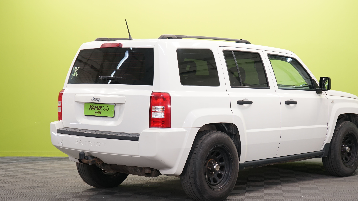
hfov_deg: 30.5
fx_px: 655
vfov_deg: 17.5
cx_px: 211
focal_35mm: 69
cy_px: 108
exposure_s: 1/25
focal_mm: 55
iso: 500
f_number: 6.3
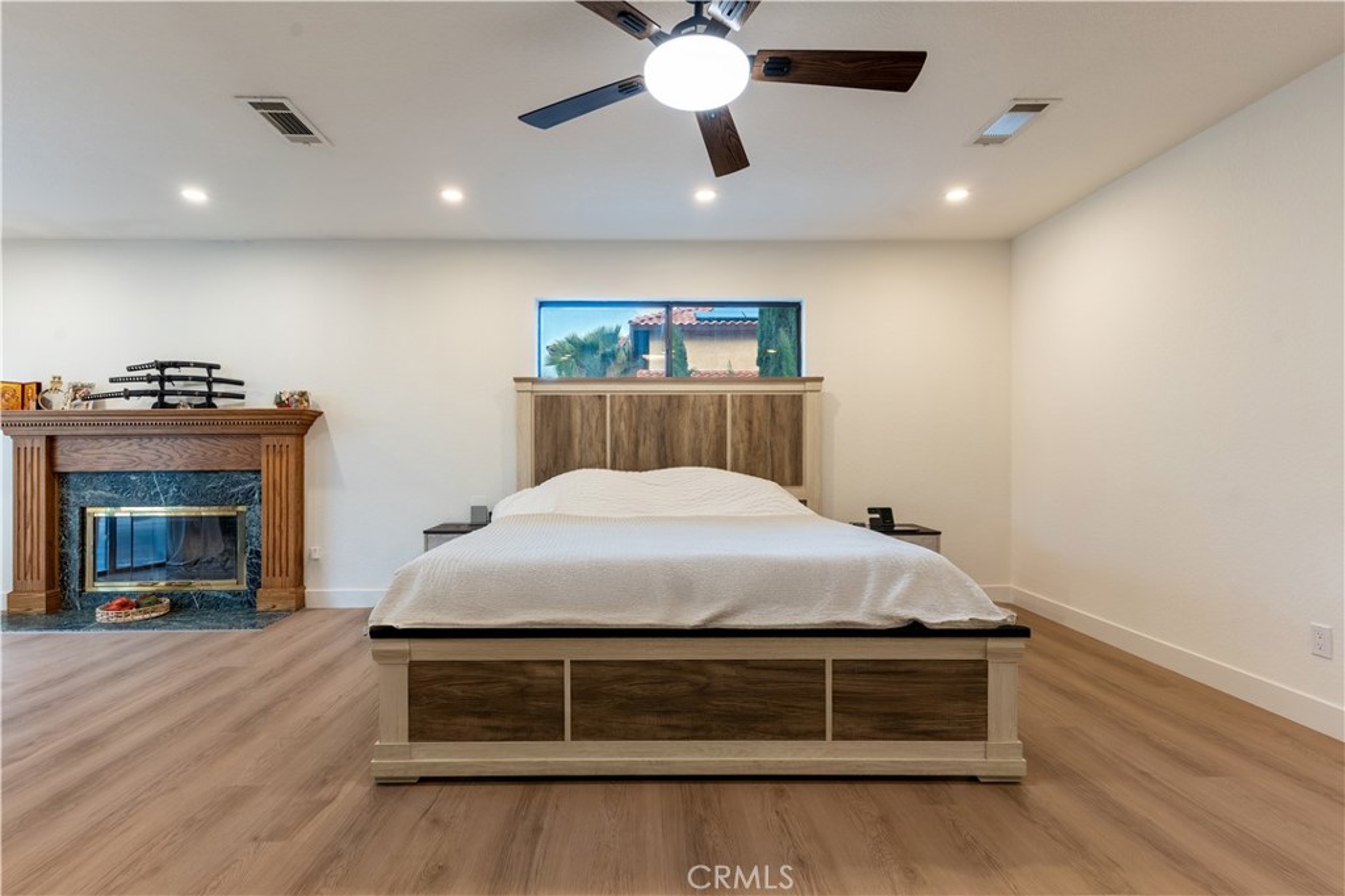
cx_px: 672
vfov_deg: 70.4
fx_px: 635
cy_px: 448
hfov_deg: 93.3
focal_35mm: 17
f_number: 8
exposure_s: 1/125
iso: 400
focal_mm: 17
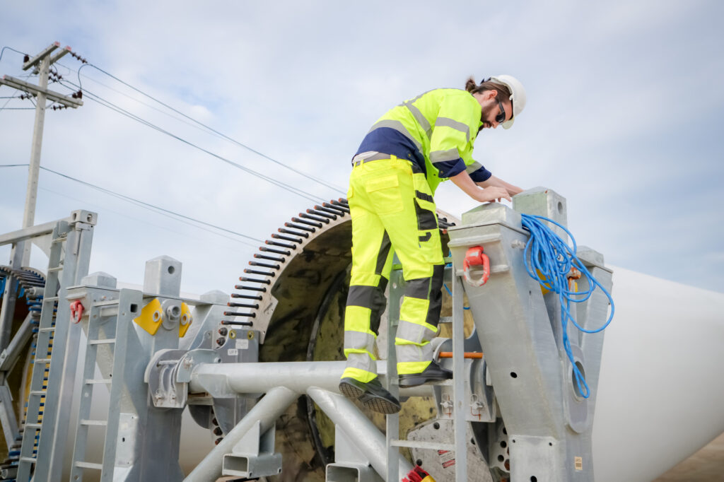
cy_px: 241
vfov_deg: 39.9
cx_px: 362
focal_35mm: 33
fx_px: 663
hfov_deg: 57.2
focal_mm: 33
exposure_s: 1/800
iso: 100
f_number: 2.8
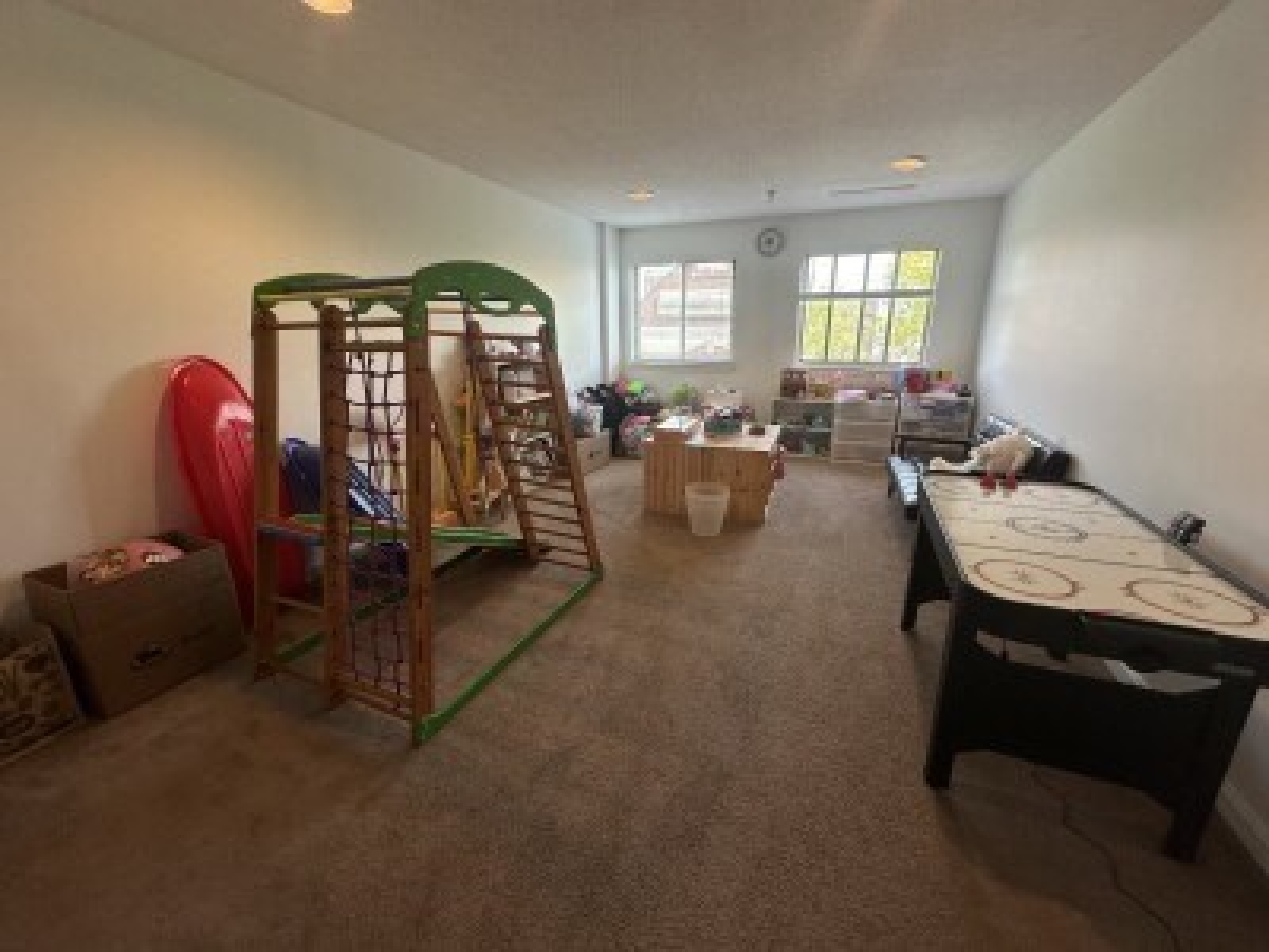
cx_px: 634
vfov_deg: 85.7
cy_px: 476
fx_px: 513
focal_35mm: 14
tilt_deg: -15.8
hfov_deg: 102.1
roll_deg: -0.1
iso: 64
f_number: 2.2
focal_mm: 2.22
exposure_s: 1/120
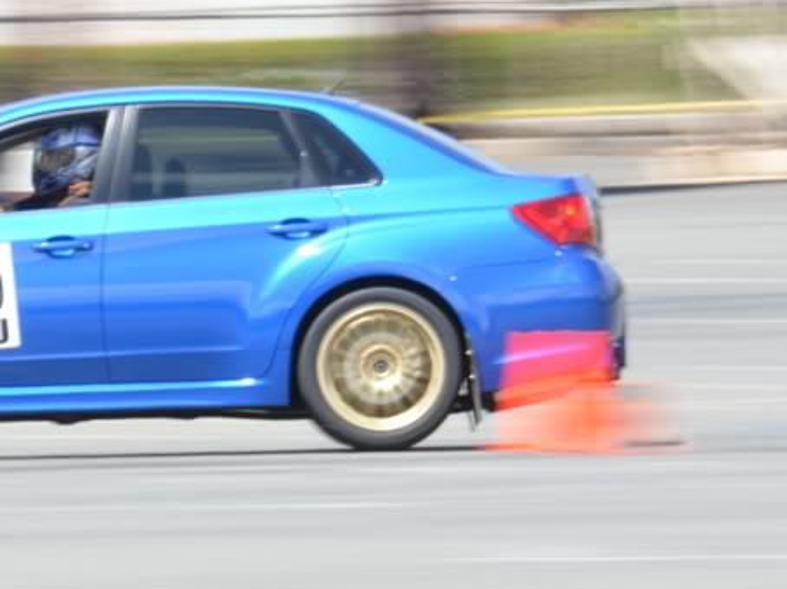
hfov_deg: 2.0
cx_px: 153
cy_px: 327
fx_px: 22132
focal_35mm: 974
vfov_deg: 1.5
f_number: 29
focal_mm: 300
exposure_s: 1/30
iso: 400
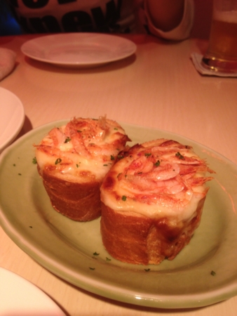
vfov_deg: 52.6
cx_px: 118
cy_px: 158
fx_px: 319
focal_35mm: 35
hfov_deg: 40.7
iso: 100
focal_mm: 4.28
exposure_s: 1/20
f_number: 2.4
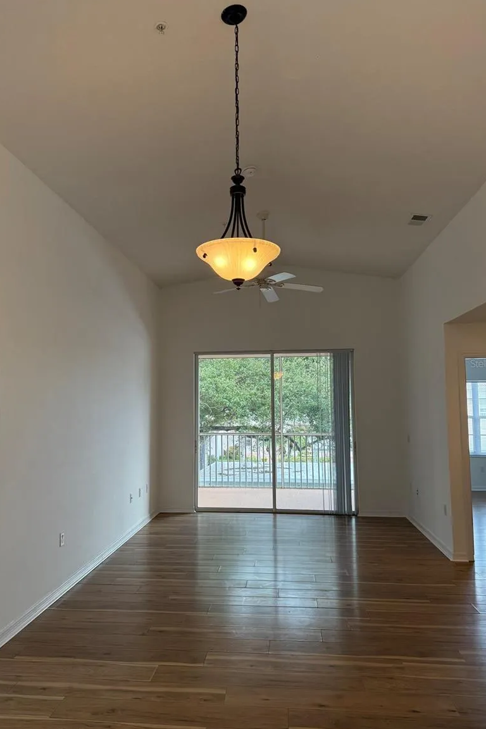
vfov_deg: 69.4
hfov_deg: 49.5
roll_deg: -1.0
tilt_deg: +6.5
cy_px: 363
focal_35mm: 26
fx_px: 526
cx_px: 230
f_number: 1.78
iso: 200
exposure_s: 1/189
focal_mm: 6.76
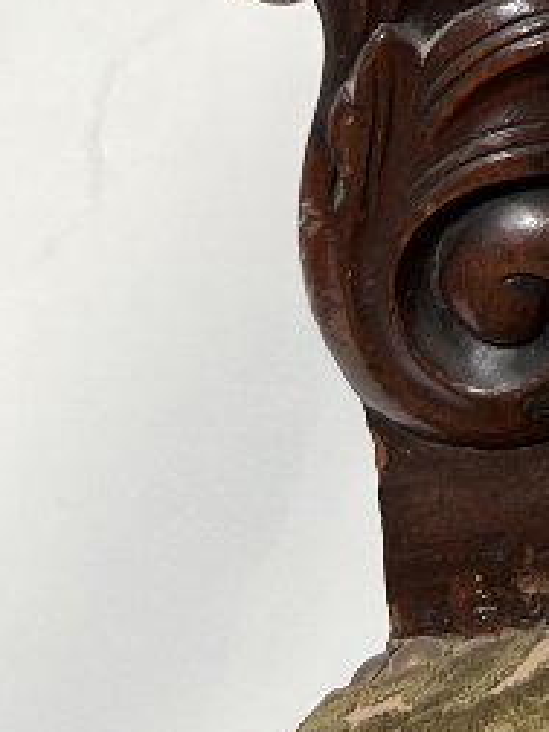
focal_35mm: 124
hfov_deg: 10.8
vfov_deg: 13.4
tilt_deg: -20.8
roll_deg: +0.2
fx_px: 2622
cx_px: 1136
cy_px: -781
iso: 64
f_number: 1.5
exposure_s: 1/121
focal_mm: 5.7
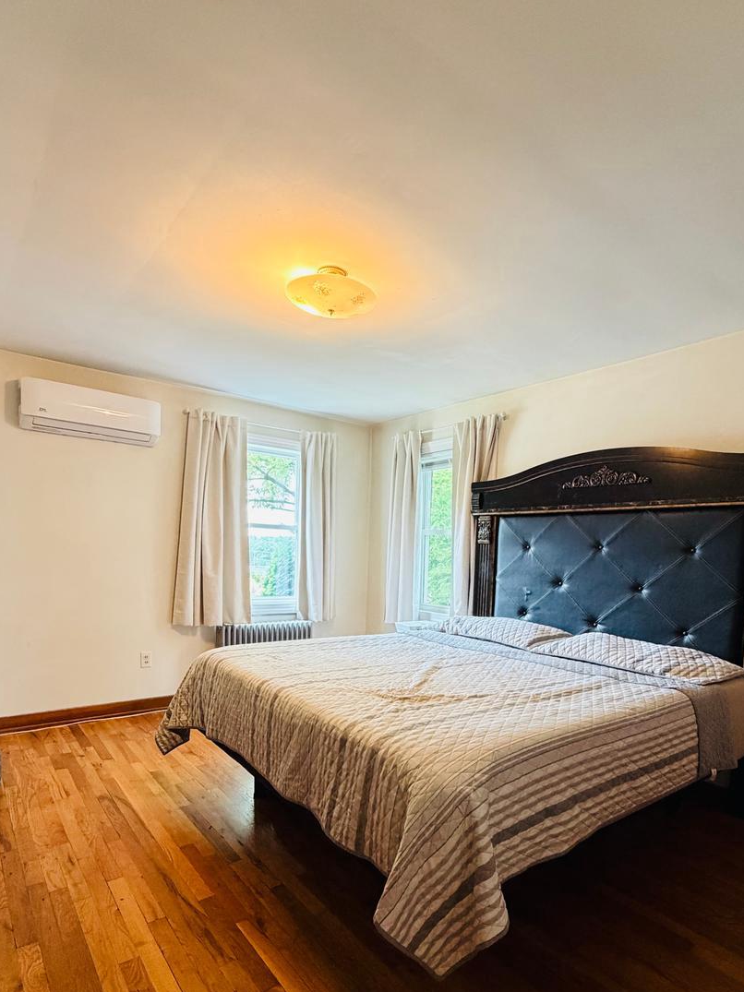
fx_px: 573
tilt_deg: -4.6
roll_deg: -2.3
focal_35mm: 20
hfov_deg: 65.8
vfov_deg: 80.6
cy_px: 605
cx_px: 410
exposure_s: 1/60
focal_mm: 2.22
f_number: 2.2
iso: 500
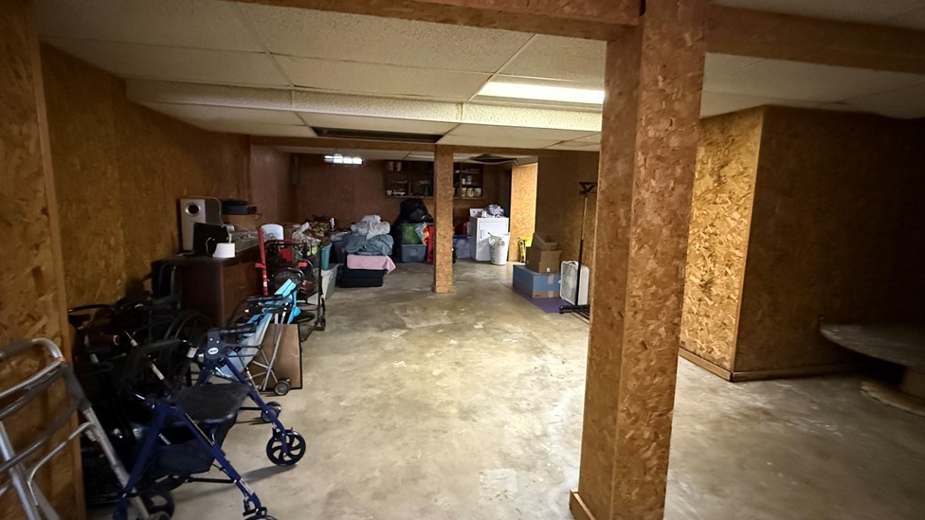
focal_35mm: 16
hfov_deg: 99.3
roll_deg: -1.8
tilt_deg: -5.1
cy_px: 239
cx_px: 445
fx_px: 392
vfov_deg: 67.0
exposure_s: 1/40
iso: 1600
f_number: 2.2
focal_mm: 2.22
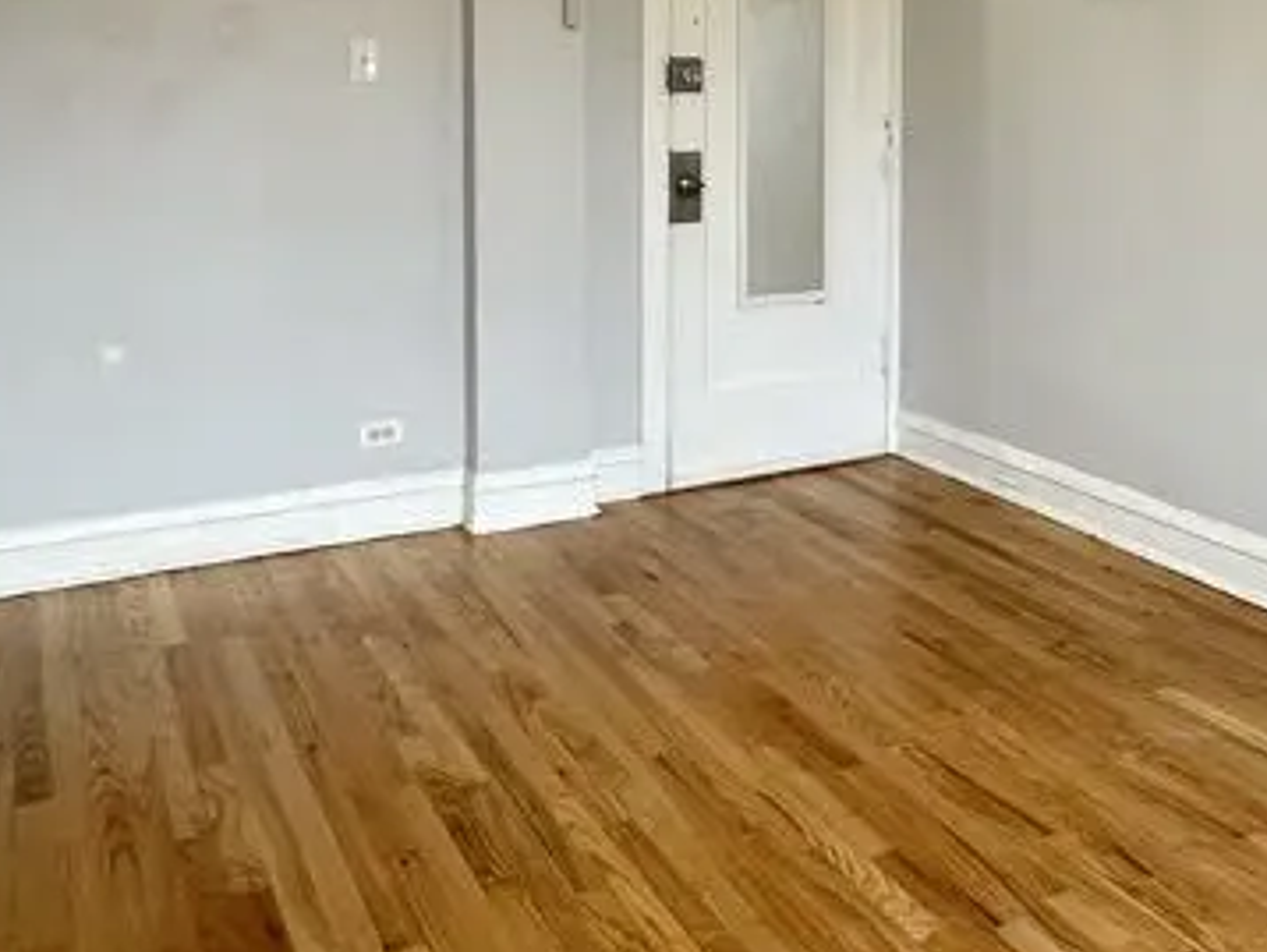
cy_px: 110
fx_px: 1465
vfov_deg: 34.2
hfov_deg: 45.5
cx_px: 913
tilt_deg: -0.9
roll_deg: -0.1
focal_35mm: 40
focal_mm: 2.22
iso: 250
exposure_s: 1/60
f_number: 2.2
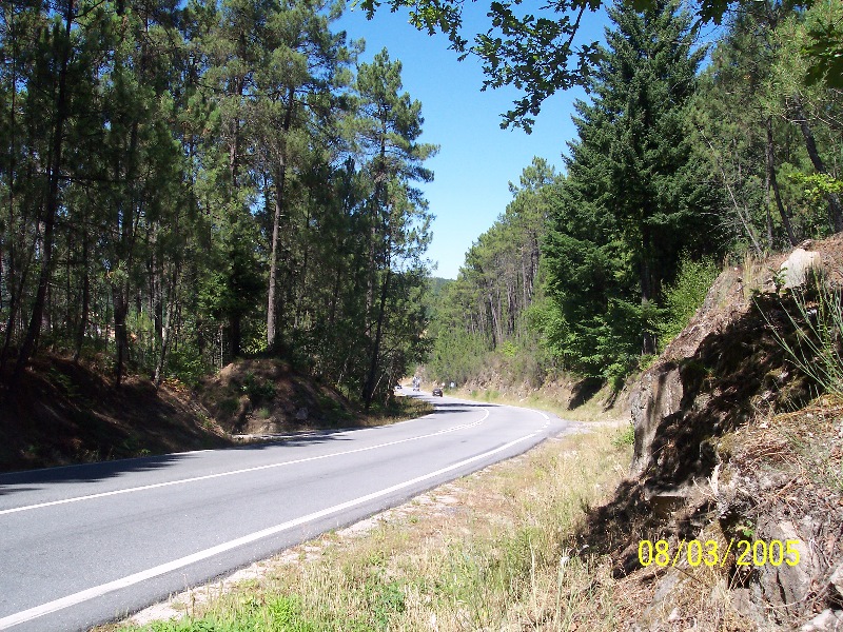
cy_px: 316
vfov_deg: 37.7
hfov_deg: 49.0
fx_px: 925
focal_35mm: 38
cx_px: 422
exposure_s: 1/350
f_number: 4.8
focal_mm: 8
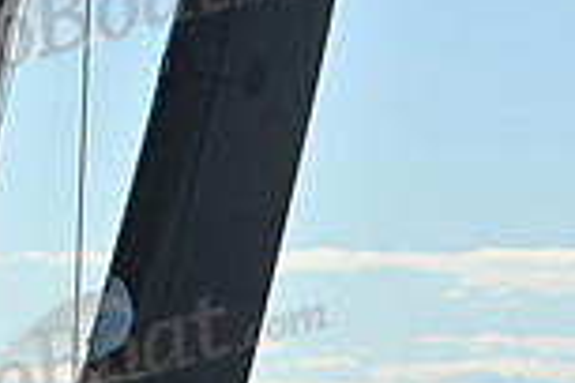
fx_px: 5446
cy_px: 618
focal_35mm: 341
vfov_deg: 4.0
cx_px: -395
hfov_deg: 6.0
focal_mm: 90
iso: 320
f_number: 6.3
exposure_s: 1/3200
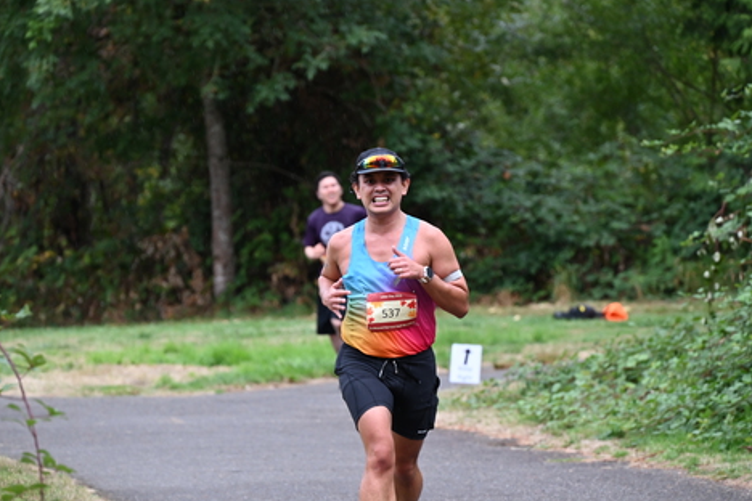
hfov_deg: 8.8
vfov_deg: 5.8
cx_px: 357
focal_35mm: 235
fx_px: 4909
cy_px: 285
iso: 720
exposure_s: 1/250
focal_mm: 200
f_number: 6.3
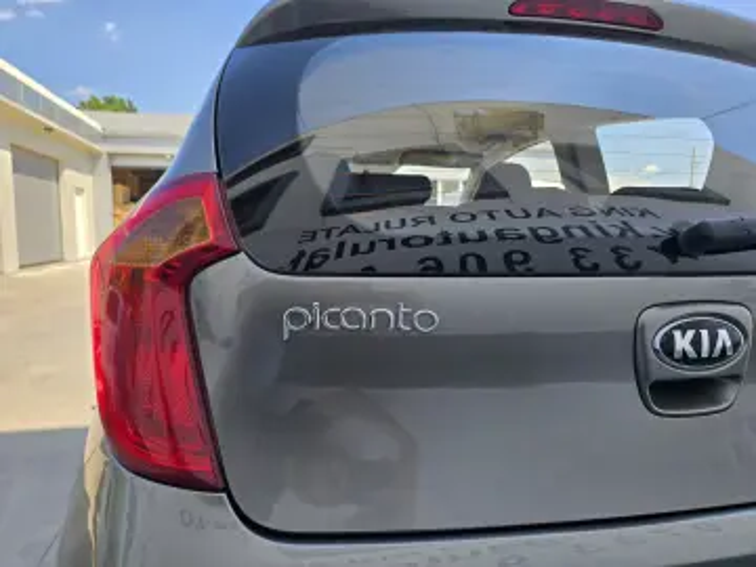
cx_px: 378
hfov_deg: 73.9
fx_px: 502
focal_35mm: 23
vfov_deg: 58.9
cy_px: 284
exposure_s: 1/360
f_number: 1.7
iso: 12
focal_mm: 6.3
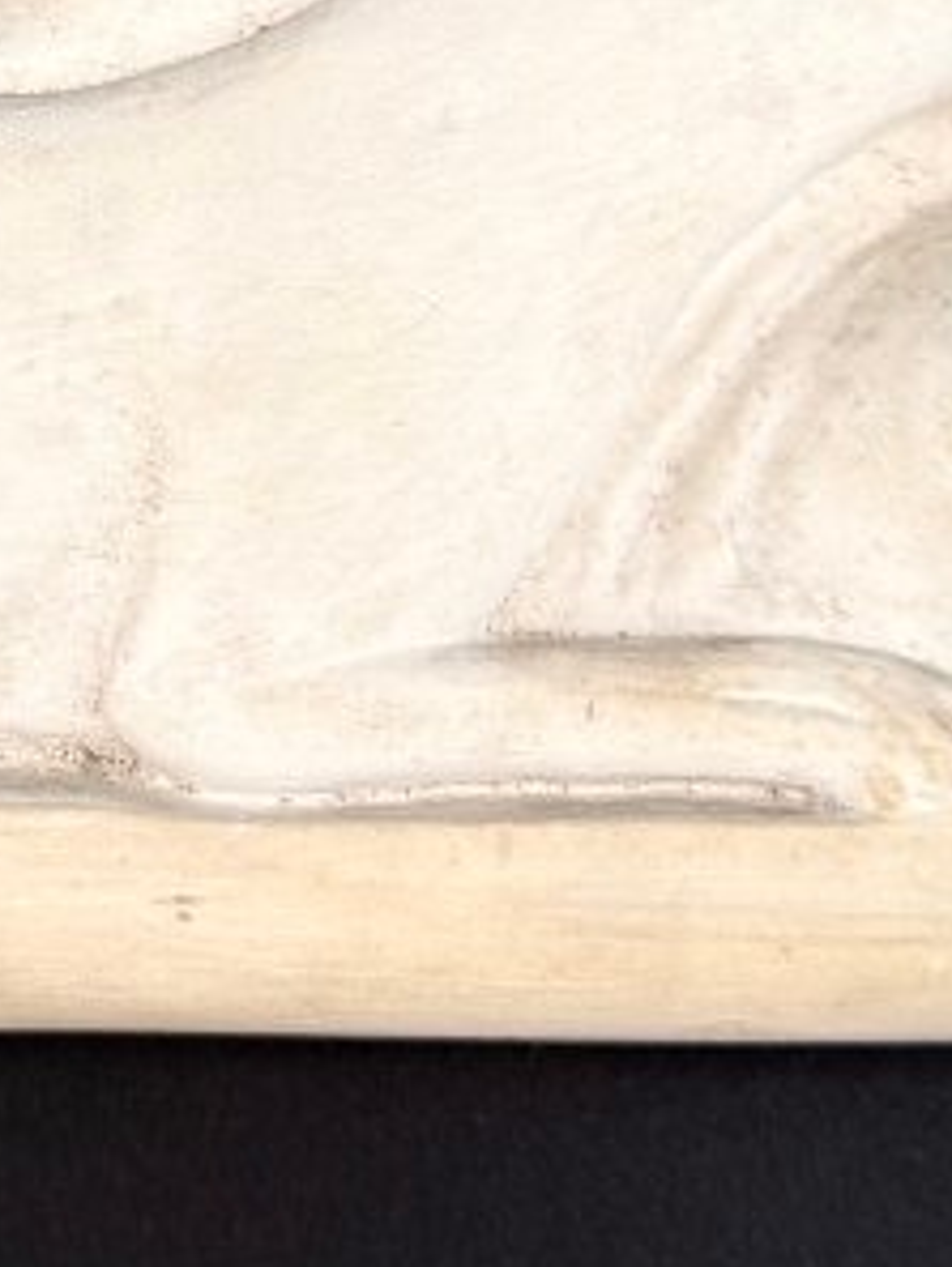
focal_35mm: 97
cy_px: 17
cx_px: -128
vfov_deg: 19.7
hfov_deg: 14.8
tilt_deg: -83.4
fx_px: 3554
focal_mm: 6.76
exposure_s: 1/50
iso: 125
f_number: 1.78
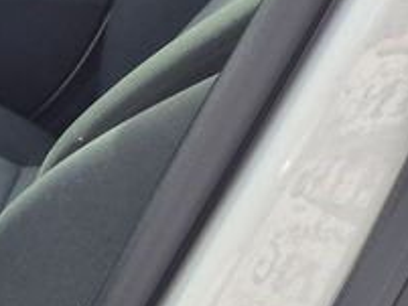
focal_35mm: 117
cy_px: 282
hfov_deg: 12.5
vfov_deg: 12.6
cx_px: -623
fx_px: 1380
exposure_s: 1/486
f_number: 1.8
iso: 25
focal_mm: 5.4
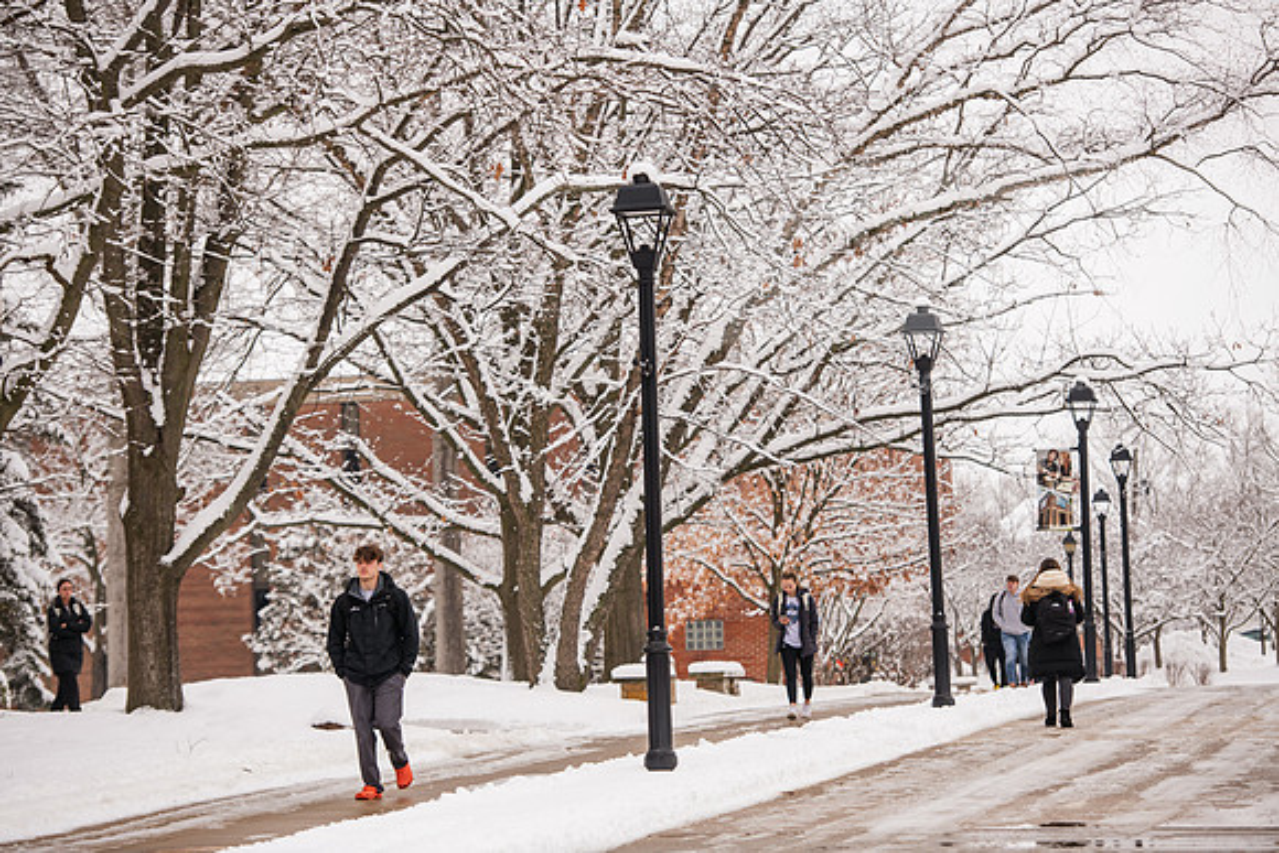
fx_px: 4264
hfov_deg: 17.1
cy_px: 426
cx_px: 640
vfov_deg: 11.4
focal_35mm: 120
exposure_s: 1/500
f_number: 3.5
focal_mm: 120
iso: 160
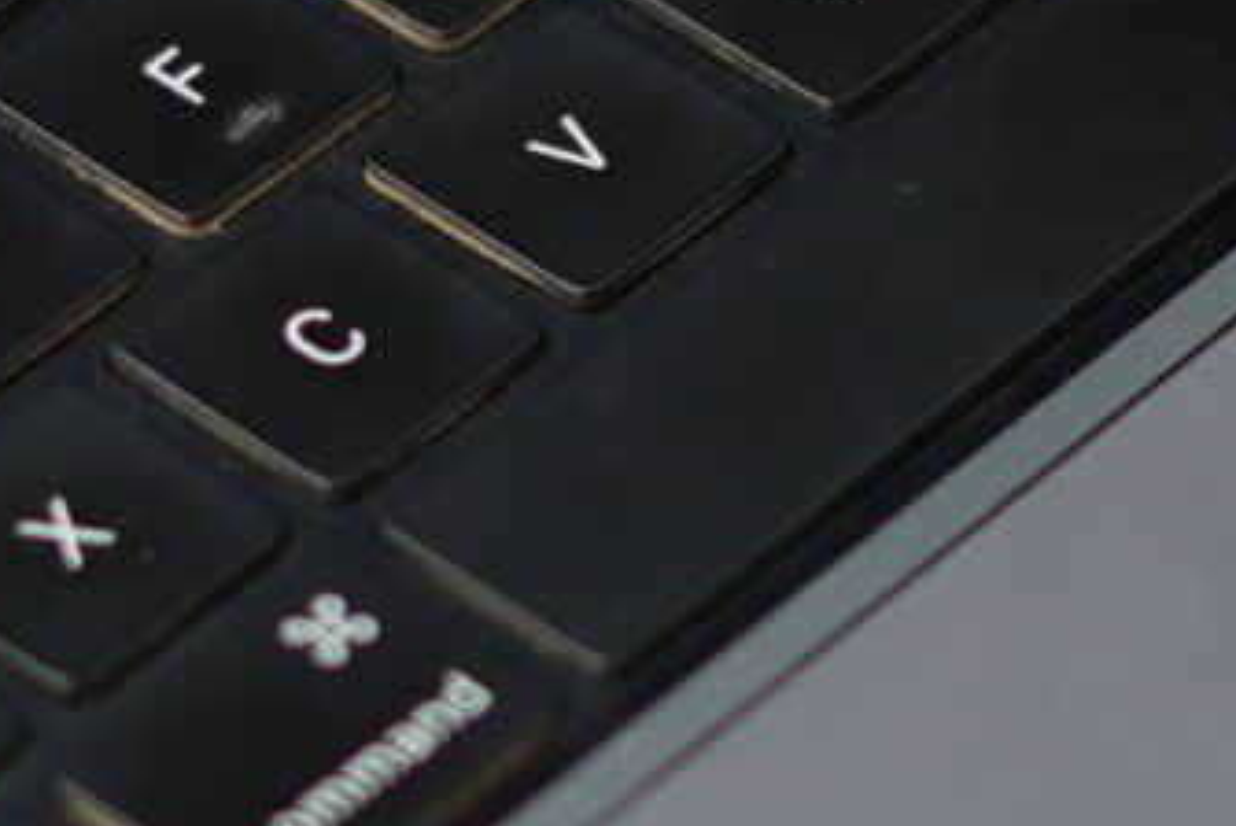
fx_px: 13126
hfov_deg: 5.4
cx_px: 952
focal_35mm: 382
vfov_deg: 3.6
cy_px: 295
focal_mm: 50
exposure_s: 1/100
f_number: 1.8
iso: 320
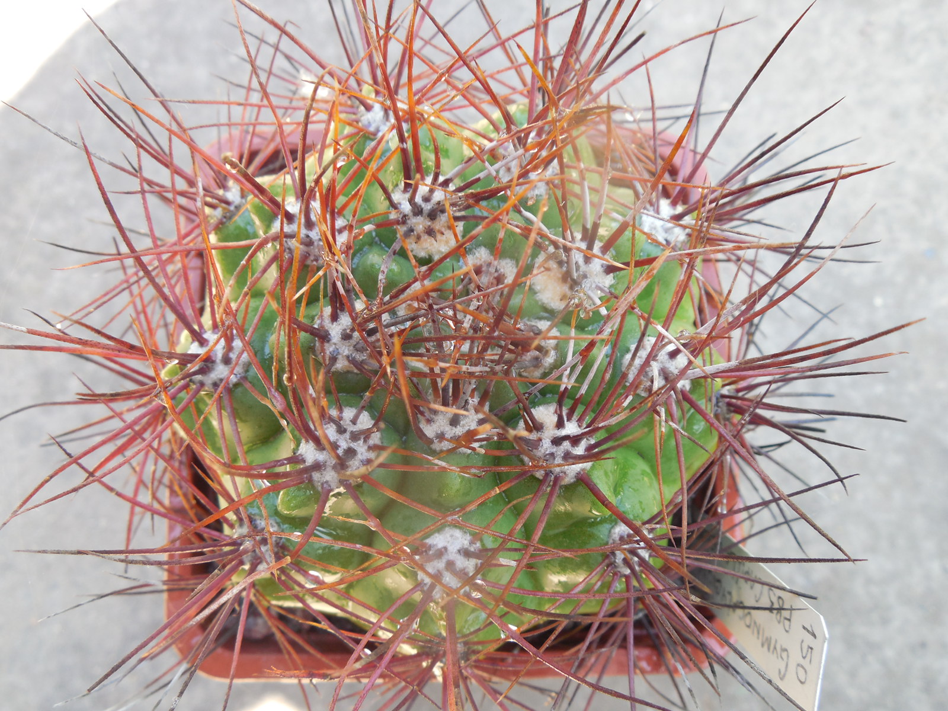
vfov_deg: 45.4
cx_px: 474
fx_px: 849
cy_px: 356
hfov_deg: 58.4
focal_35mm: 31
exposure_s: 1/40
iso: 125
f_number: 3.6
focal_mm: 5.6
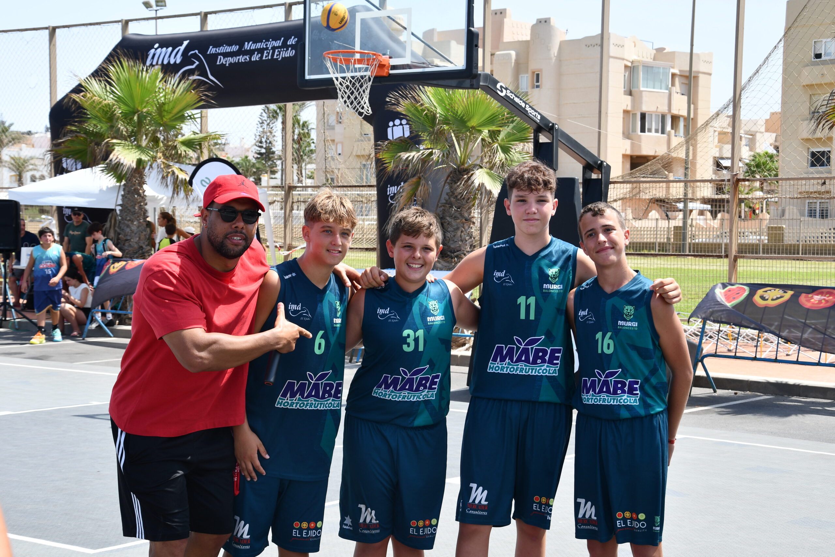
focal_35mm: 63
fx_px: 1461
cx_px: 418
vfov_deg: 21.6
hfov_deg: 31.9
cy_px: 278
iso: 125
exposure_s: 1/250
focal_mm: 42
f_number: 8
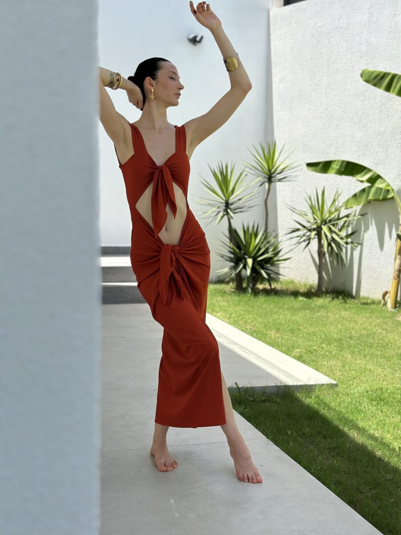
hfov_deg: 30.3
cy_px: 268
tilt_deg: -6.3
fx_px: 741
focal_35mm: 48
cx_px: 200
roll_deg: -0.1
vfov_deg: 39.7
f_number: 1.78
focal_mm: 6.86
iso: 100
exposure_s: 1/4016
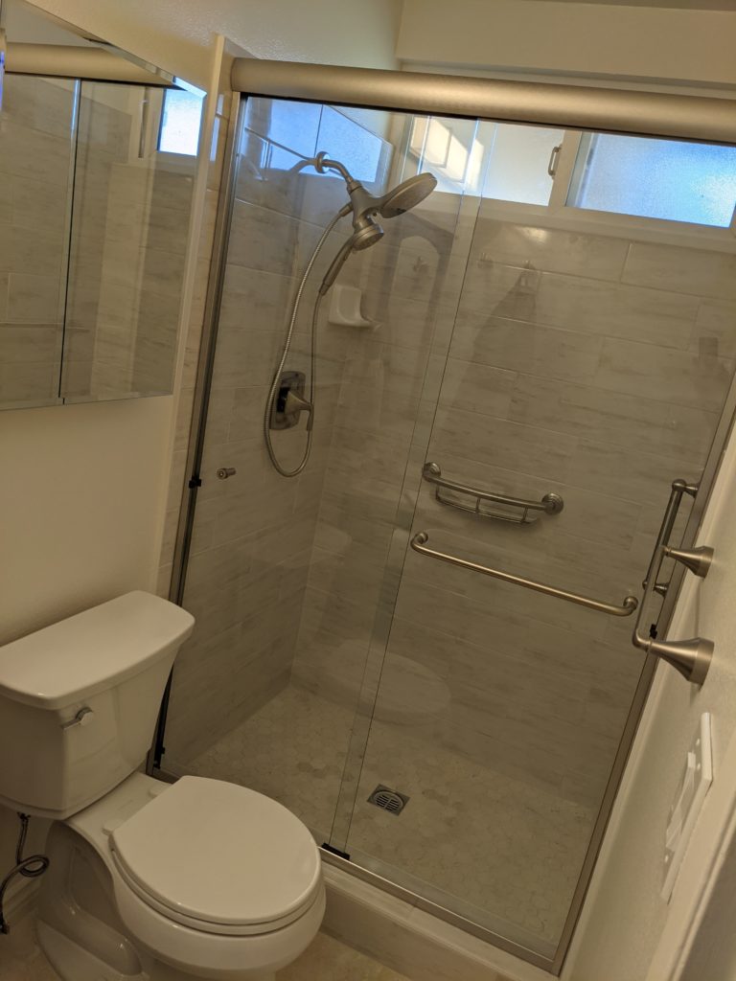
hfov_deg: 51.4
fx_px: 765
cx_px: 368
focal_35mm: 27
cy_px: 490
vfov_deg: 65.3
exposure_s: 1/120
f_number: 1.73
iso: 46
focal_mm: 4.38
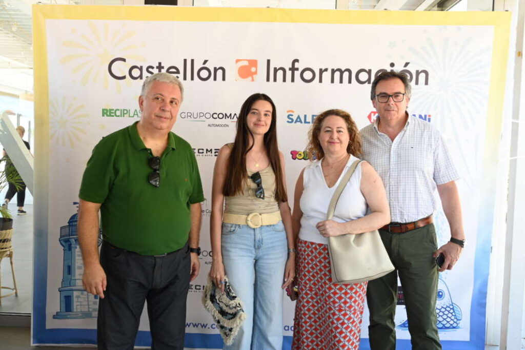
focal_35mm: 34
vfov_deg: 38.4
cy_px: 175
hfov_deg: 55.1
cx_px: 262
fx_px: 503
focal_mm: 34.5
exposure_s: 1/125
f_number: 5
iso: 400
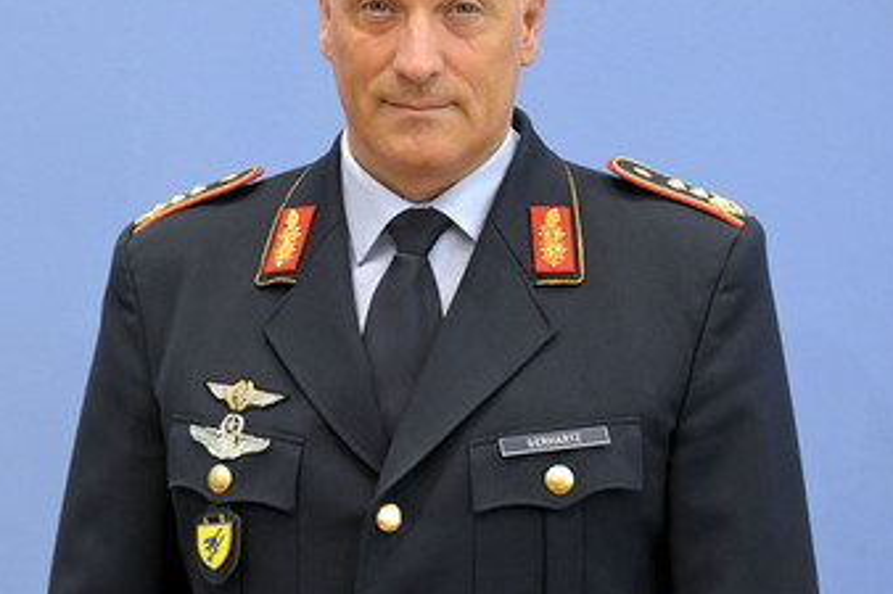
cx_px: 424
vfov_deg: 14.2
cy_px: 216
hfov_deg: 21.2
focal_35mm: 96
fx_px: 2380
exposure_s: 1/400
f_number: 5.6
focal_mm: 72
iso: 5000
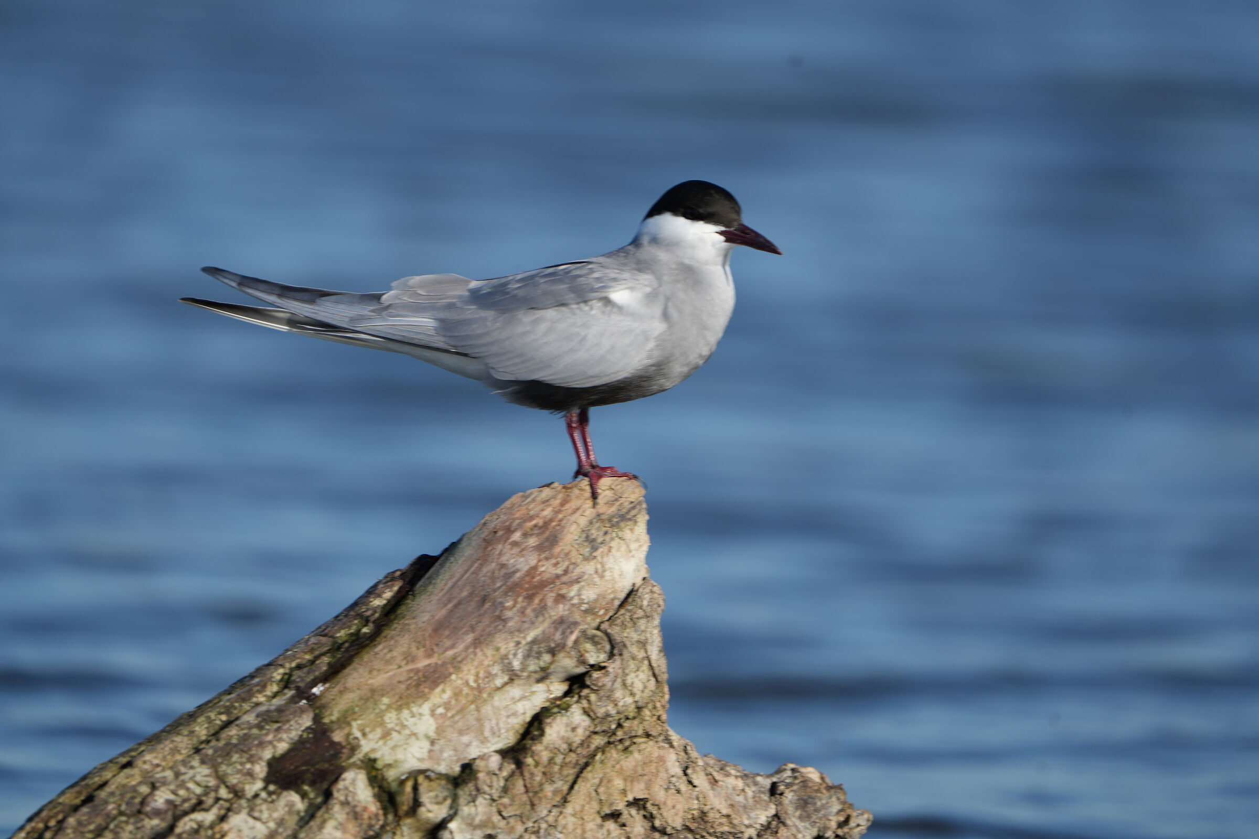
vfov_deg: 2.3
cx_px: 630
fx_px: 20982
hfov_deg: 3.4
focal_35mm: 600
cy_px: 420
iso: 100
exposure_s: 1/500
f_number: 6.3
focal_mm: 600
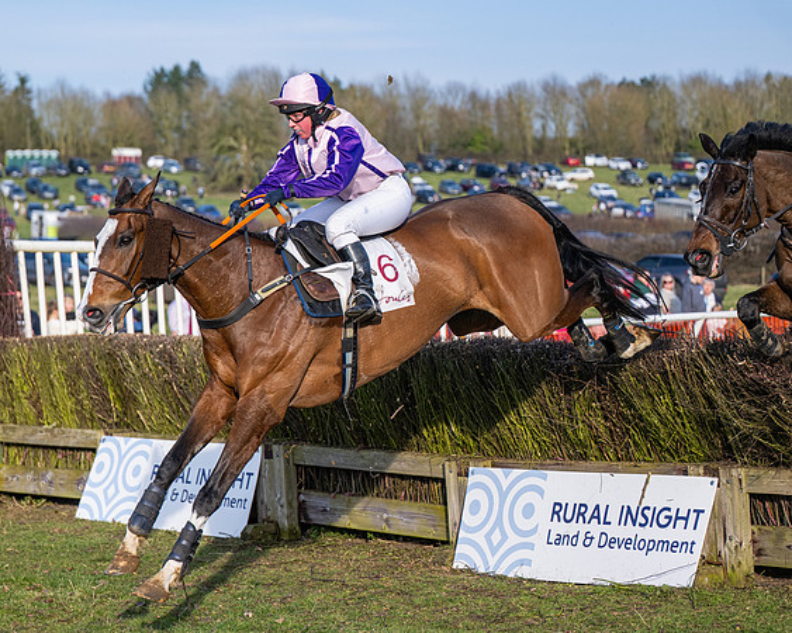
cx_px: 326
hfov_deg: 19.8
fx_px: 2271
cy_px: 276
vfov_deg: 15.9
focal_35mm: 97
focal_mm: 70
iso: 400
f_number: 2.8
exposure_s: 1/4000
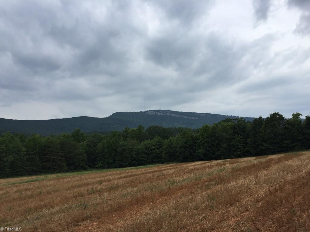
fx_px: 260
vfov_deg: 48.2
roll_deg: -1.2
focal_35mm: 29
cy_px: 116
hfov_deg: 61.7
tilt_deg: +3.3
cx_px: 155
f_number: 2.2
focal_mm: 4.15
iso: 32
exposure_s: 1/1068
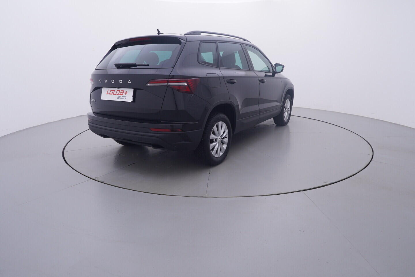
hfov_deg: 77.3
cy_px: 138
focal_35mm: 22
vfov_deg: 56.2
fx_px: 260
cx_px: 208
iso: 200
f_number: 5
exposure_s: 1/80
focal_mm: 15
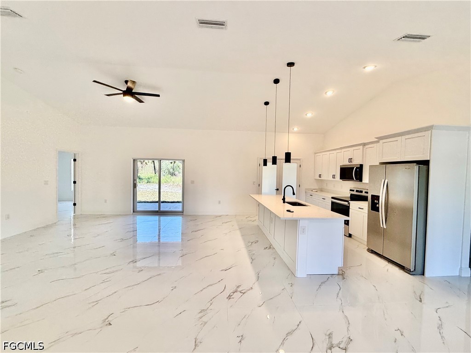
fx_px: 190
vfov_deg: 85.7
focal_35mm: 14
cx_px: 236
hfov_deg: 102.1
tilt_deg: -1.3
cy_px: 176
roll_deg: -1.1
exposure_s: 1/121
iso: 64
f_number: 2.2
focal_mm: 2.22
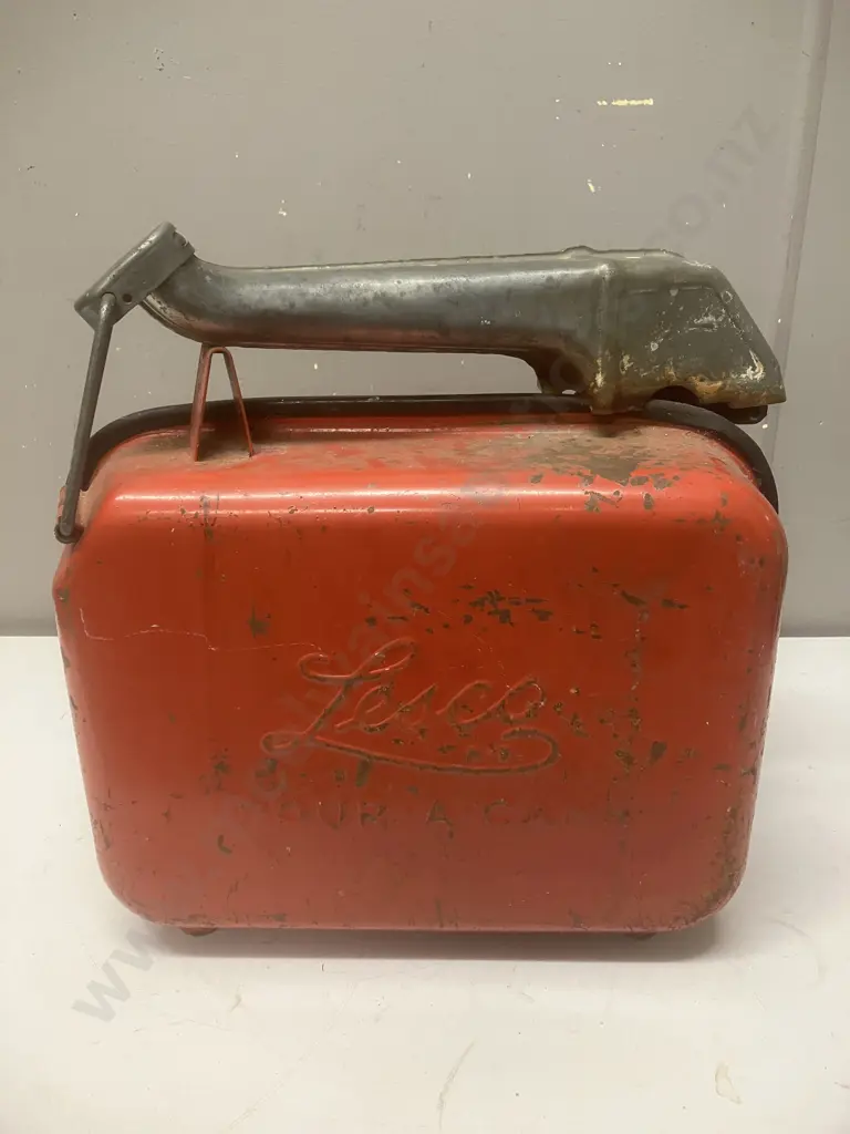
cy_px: 567
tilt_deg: -19.9
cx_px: 425
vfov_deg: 63.4
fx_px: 917
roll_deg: +1.0
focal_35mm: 28
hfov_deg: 49.7
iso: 125
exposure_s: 1/50
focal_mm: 3.99
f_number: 1.8
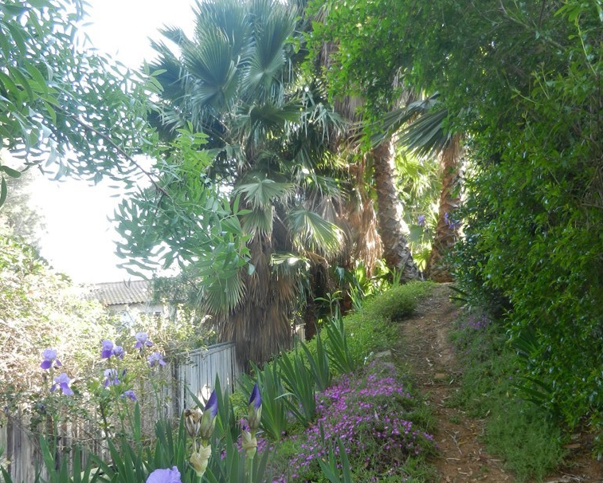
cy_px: 358
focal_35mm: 33
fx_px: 589
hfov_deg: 54.2
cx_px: 303
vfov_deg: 43.2
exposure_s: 1/50
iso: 160
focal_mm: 4.5
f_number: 3.5
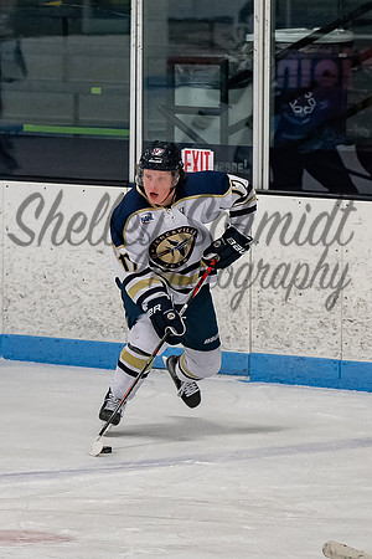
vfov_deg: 5.0
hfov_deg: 3.4
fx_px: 6348
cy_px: 263
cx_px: 172
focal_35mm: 410
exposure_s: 1/800
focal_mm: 122
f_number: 3.2
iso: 2000
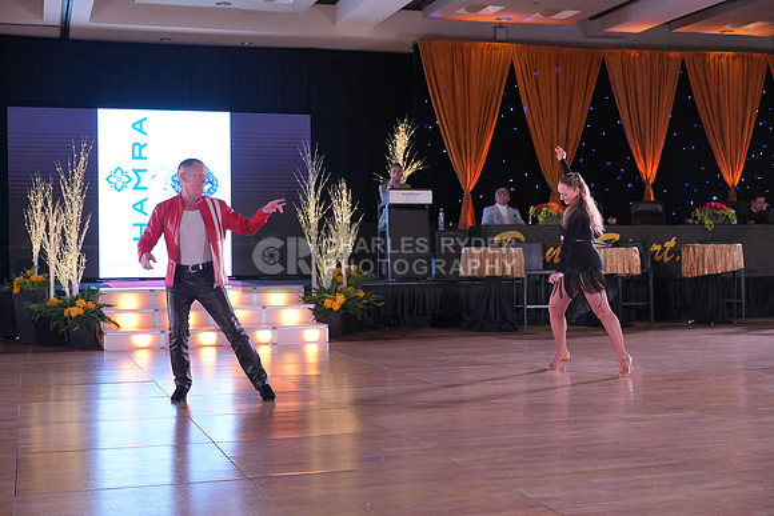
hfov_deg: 39.6
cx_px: 387
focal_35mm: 50
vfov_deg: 27.0
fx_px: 1075
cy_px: 258
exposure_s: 1/400
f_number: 4.5
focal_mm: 50
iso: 2000
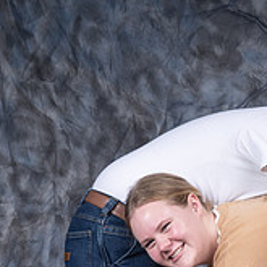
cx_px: 228
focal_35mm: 111
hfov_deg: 15.6
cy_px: 273
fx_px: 969
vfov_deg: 15.4
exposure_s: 1/250
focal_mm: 32
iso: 100
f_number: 8
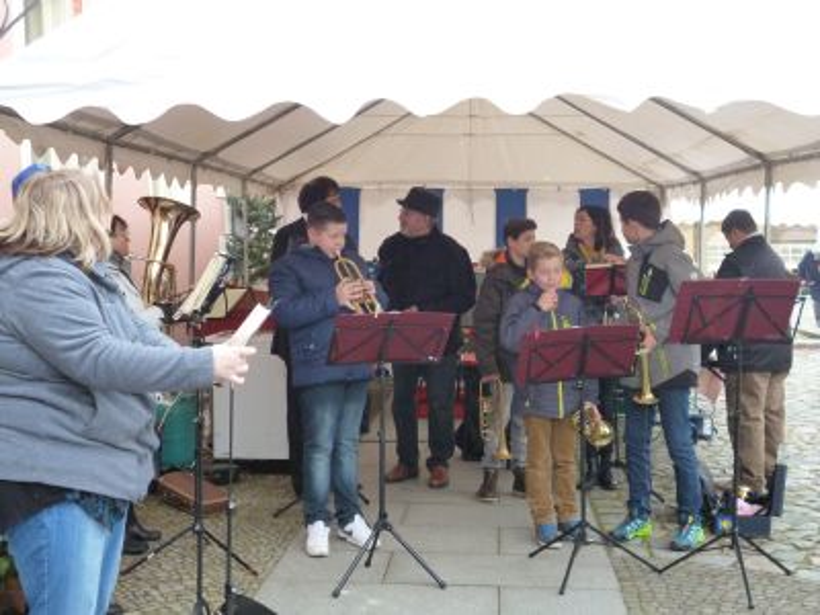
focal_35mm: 50
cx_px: 410
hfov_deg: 38.2
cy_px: 308
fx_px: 1184
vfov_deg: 29.1
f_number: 3.6
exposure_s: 1/60
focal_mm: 8.9
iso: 400
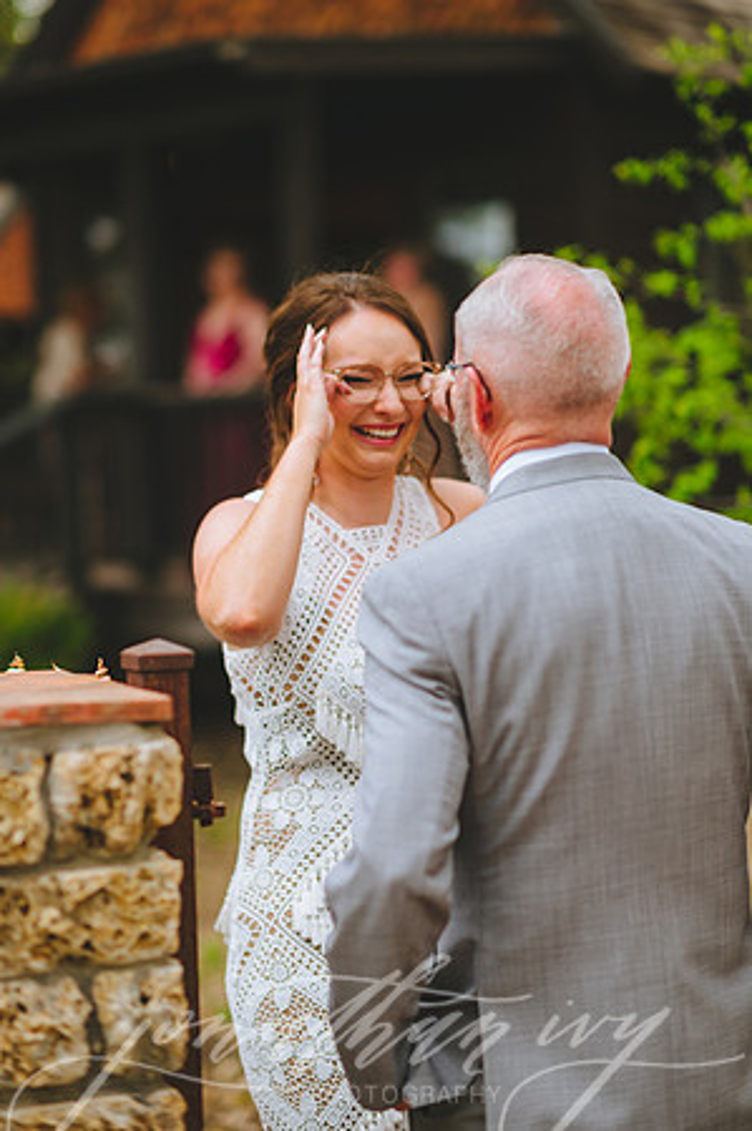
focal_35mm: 85
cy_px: 566
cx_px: 376
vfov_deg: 23.9
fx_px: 2669
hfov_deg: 16.0
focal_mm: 85
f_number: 2
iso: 200
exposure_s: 1/1000
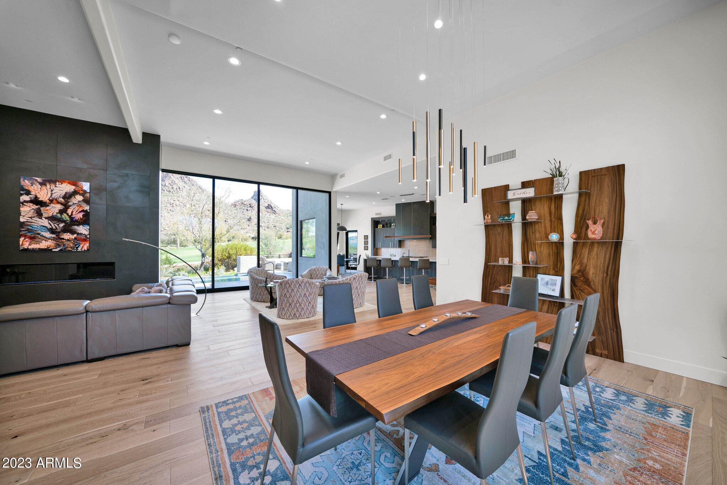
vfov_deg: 90.0
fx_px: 242
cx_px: 364
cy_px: 242
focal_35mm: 12
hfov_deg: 112.6
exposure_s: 1/30
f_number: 4
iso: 125
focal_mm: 12
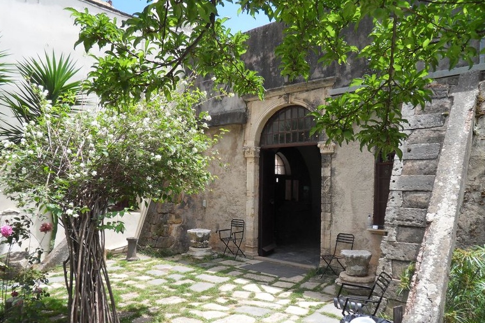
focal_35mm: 26
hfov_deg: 69.4
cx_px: 234
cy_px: 186
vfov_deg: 49.4
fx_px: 350
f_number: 7.5
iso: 80
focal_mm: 4.2
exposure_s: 1/125
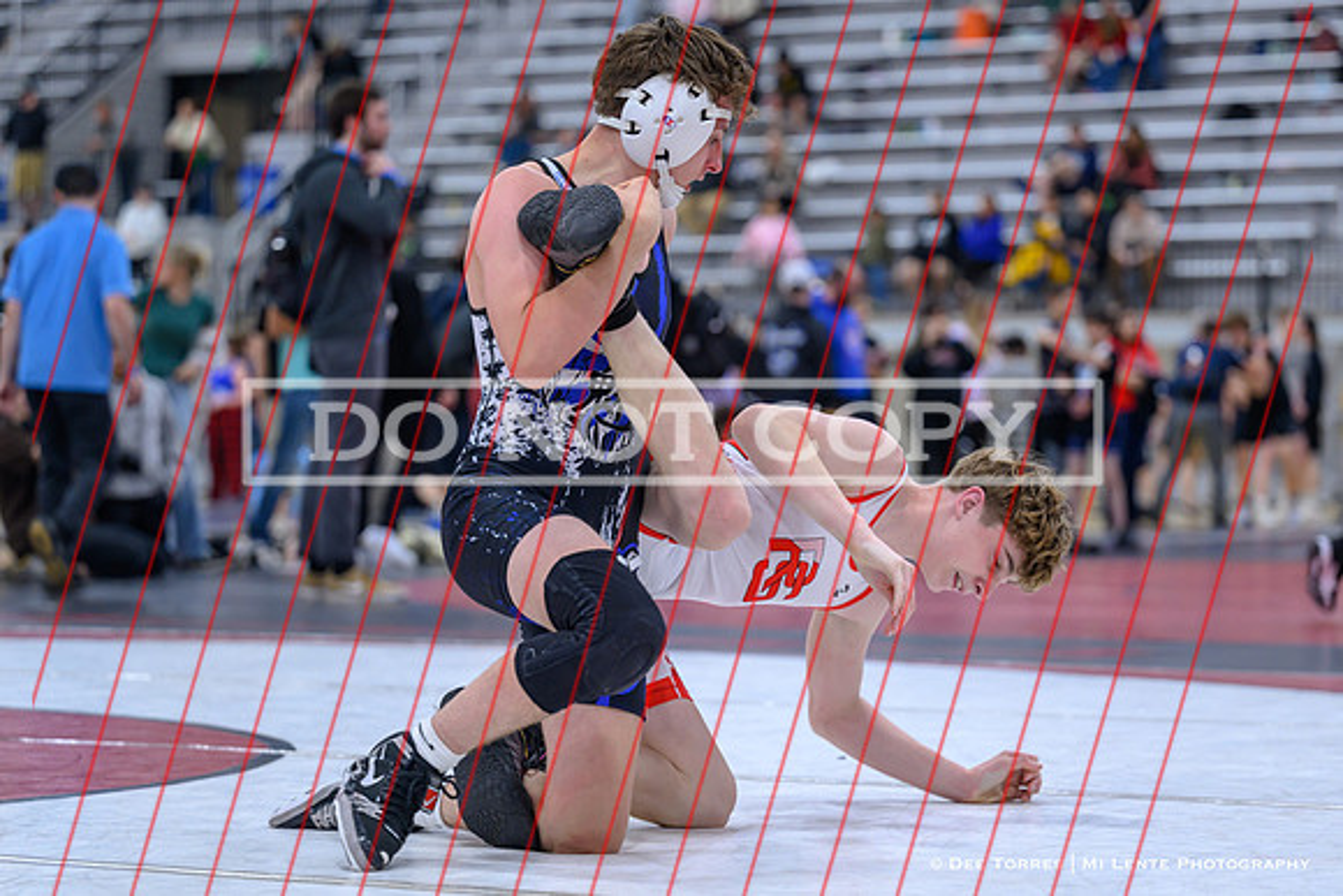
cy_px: 526
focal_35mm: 111
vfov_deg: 12.3
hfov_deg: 18.4
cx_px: 705
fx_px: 4141
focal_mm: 93
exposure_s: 1/640
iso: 900
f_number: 2.8
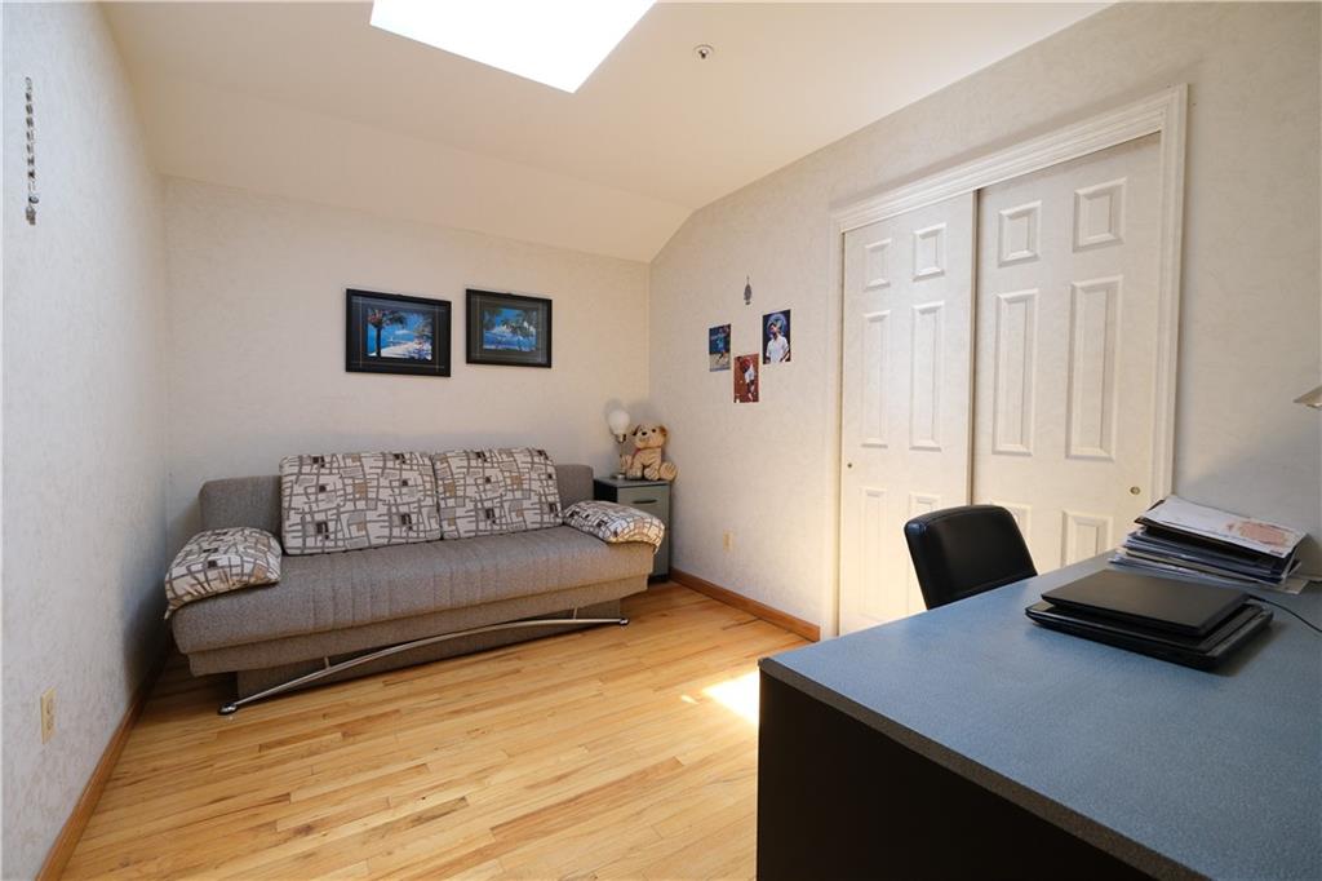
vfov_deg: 77.3
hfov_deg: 100.4
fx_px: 551
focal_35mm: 15
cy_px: 440
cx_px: 661
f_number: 4
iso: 800
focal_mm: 10
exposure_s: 1/100
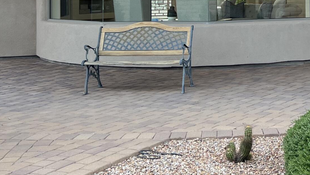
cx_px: 311
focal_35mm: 77
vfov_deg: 15.2
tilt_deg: +1.9
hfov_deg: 26.1
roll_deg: +0.8
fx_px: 633
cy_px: -34
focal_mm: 5.7
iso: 50
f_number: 1.5
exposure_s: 1/187
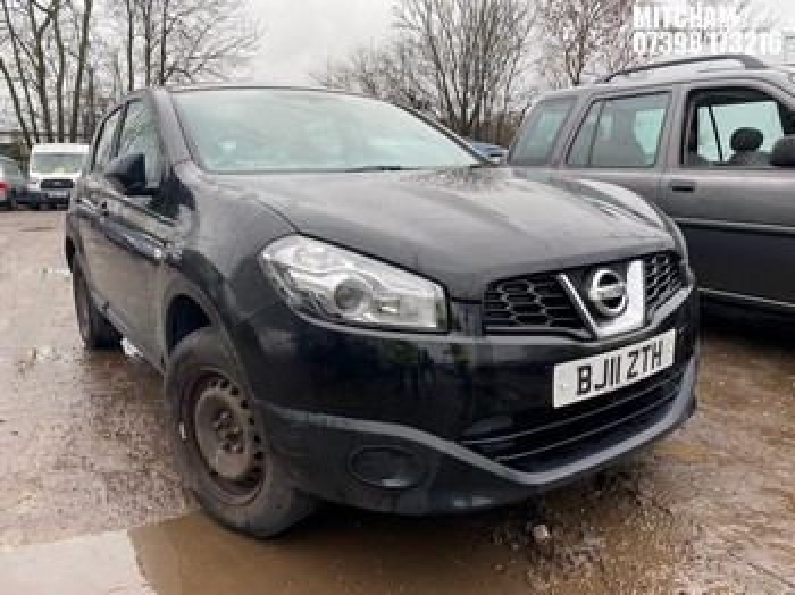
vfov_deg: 53.0
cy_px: 298
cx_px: 398
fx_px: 597
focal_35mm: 26
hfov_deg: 67.3
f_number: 1.8
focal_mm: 4.25
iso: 32
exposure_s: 1/370
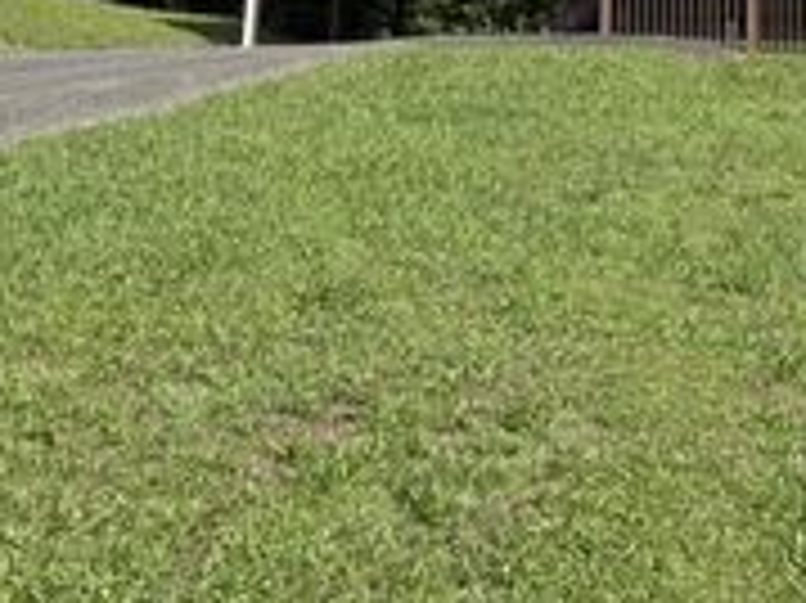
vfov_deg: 20.1
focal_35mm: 67
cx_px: 720
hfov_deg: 27.9
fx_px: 1559
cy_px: -173
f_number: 1.78
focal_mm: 6.76
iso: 80
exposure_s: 1/3145
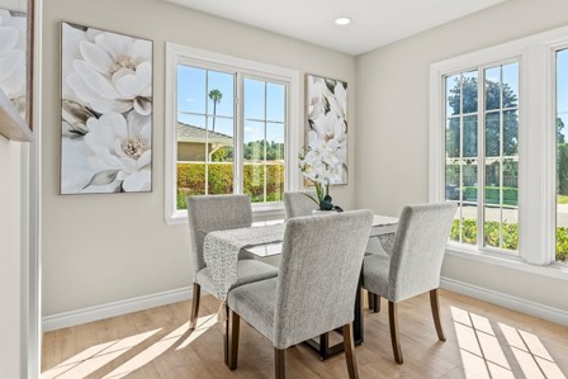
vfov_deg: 61.8
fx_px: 316
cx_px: 298
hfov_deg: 83.9
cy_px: 170
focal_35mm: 20
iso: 250
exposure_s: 1/100
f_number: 6.3
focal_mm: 14
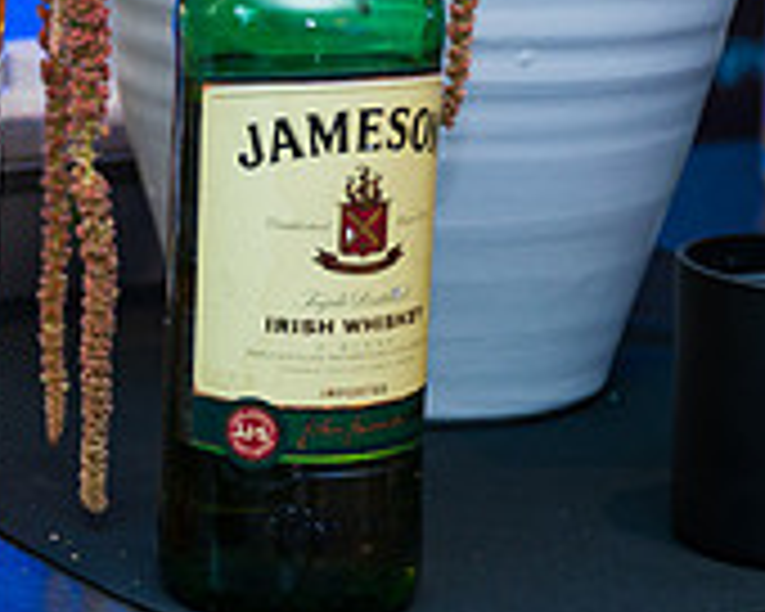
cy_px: 123
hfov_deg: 10.9
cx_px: -367
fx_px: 3872
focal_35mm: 171
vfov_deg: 9.0
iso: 400
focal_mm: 49
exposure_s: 1/160
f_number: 3.2
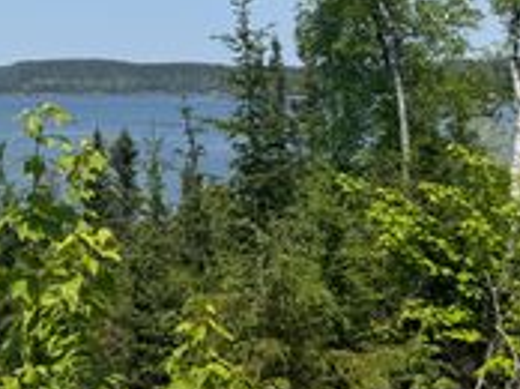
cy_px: -67
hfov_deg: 26.3
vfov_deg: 20.0
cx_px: -30
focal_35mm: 69
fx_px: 1035
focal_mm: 6.76
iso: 80
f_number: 1.78
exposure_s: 1/6410
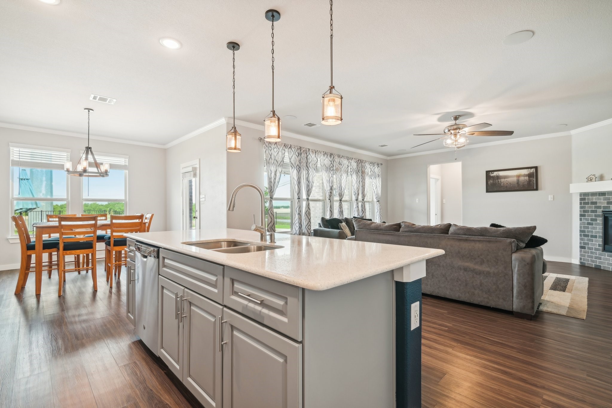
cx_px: 306
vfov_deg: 73.8
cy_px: 204
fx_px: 272
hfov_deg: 96.7
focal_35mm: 16
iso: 200
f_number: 8
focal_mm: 16
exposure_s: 1/4
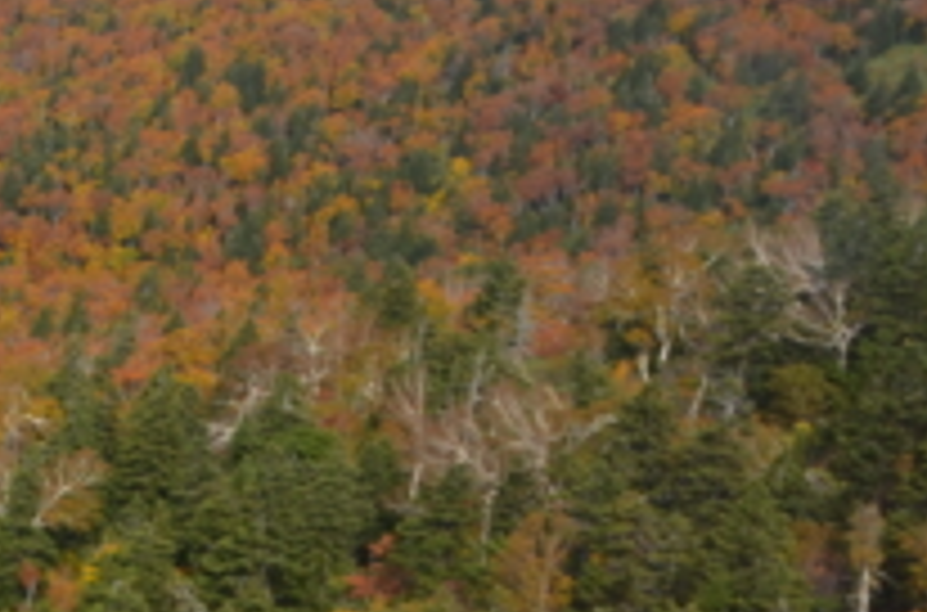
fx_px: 2695
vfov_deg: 12.7
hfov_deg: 16.0
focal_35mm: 105
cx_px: -824
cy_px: -76
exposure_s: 1/250
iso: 140
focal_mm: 18
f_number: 8
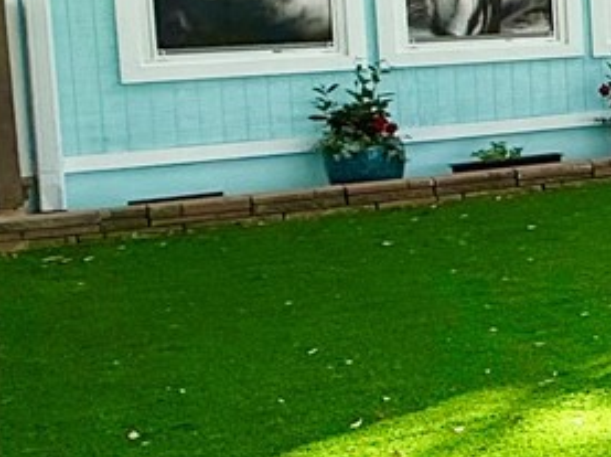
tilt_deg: -4.7
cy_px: 53
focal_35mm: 81
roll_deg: +0.9
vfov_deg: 17.9
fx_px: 1428
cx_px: 1440
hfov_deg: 15.1
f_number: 2.2
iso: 64
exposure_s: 1/717
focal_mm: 2.22
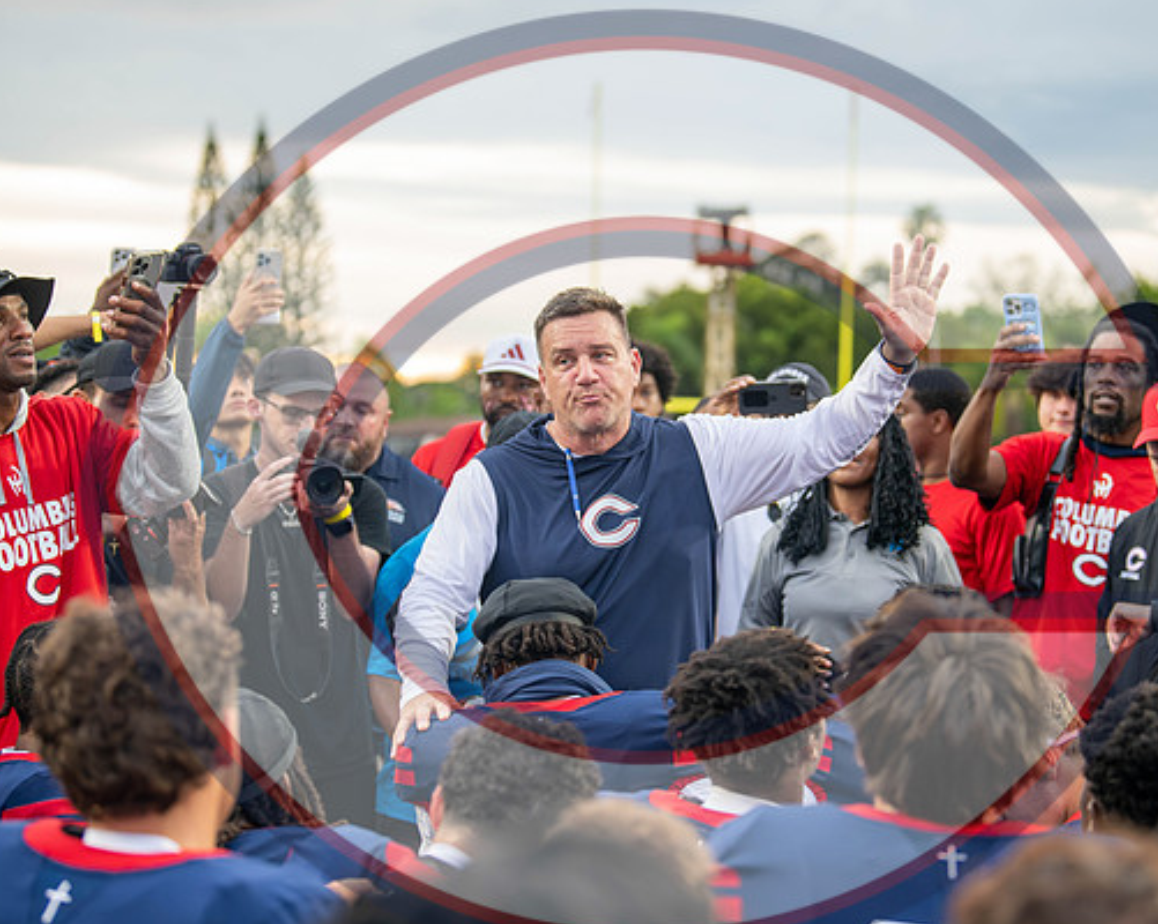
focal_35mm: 95
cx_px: 634
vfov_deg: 16.2
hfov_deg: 20.2
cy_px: 490
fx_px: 3253
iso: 1800
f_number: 2.8
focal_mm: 75
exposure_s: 1/1000
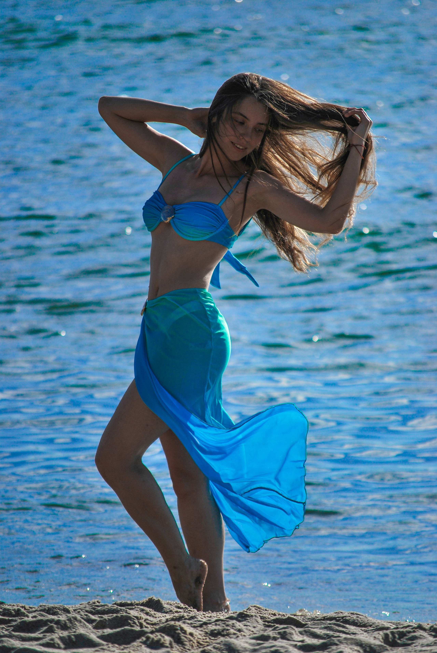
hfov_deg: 4.6
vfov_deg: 6.9
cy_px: 326
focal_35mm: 300
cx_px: 218
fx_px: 5446
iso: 100
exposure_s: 1/1250
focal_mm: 200
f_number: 5.6
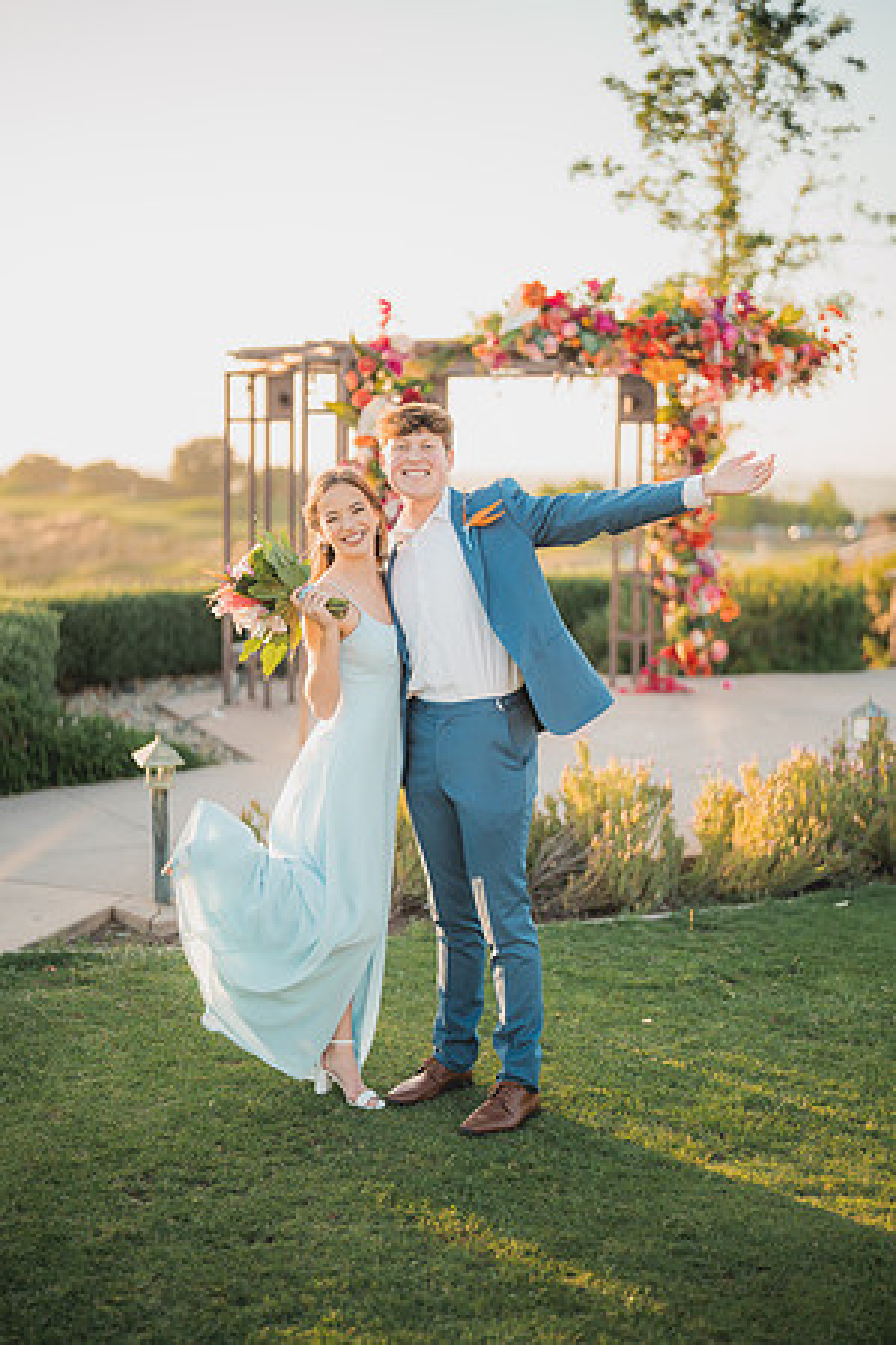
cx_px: 448
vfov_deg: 39.6
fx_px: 1867
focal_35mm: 50
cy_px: 672
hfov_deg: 27.0
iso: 200
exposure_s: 1/2000
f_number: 1.2
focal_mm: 50
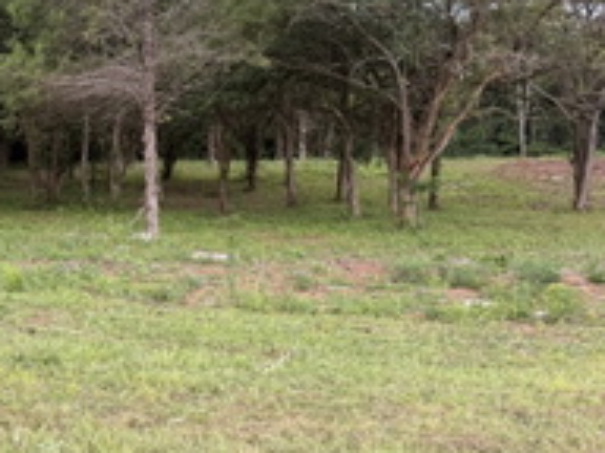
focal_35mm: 50
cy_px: 186
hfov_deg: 36.0
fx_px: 874
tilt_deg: -2.8
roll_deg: -1.4
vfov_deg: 29.1
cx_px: 69
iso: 100
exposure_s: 1/372
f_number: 1.78
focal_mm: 6.76
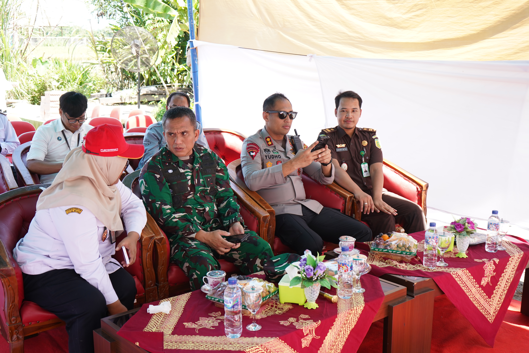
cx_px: 264
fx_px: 602
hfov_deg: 47.4
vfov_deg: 32.6
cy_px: 176
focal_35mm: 41
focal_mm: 41
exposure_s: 1/100
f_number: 5.6
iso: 320
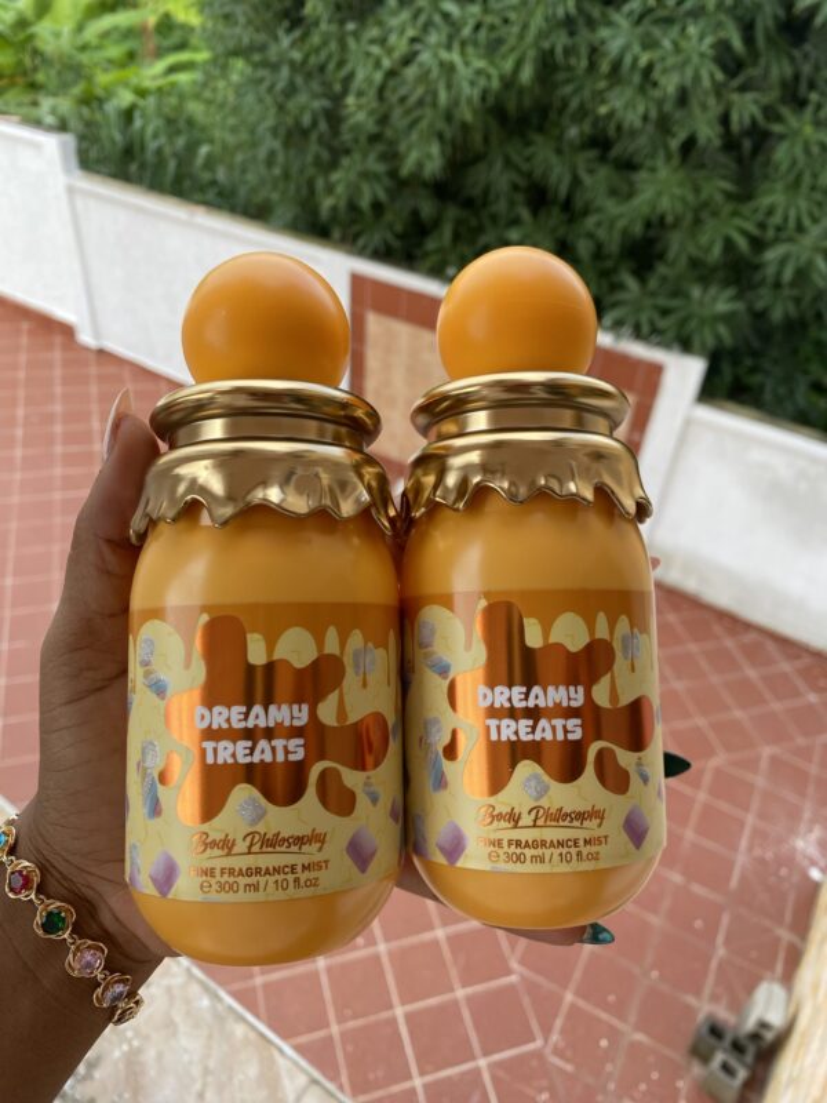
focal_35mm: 26
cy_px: 552
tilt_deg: -39.7
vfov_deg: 67.3
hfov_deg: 53.1
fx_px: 828
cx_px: 414
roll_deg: -5.0
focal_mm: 4.25
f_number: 1.8
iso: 32
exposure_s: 1/219
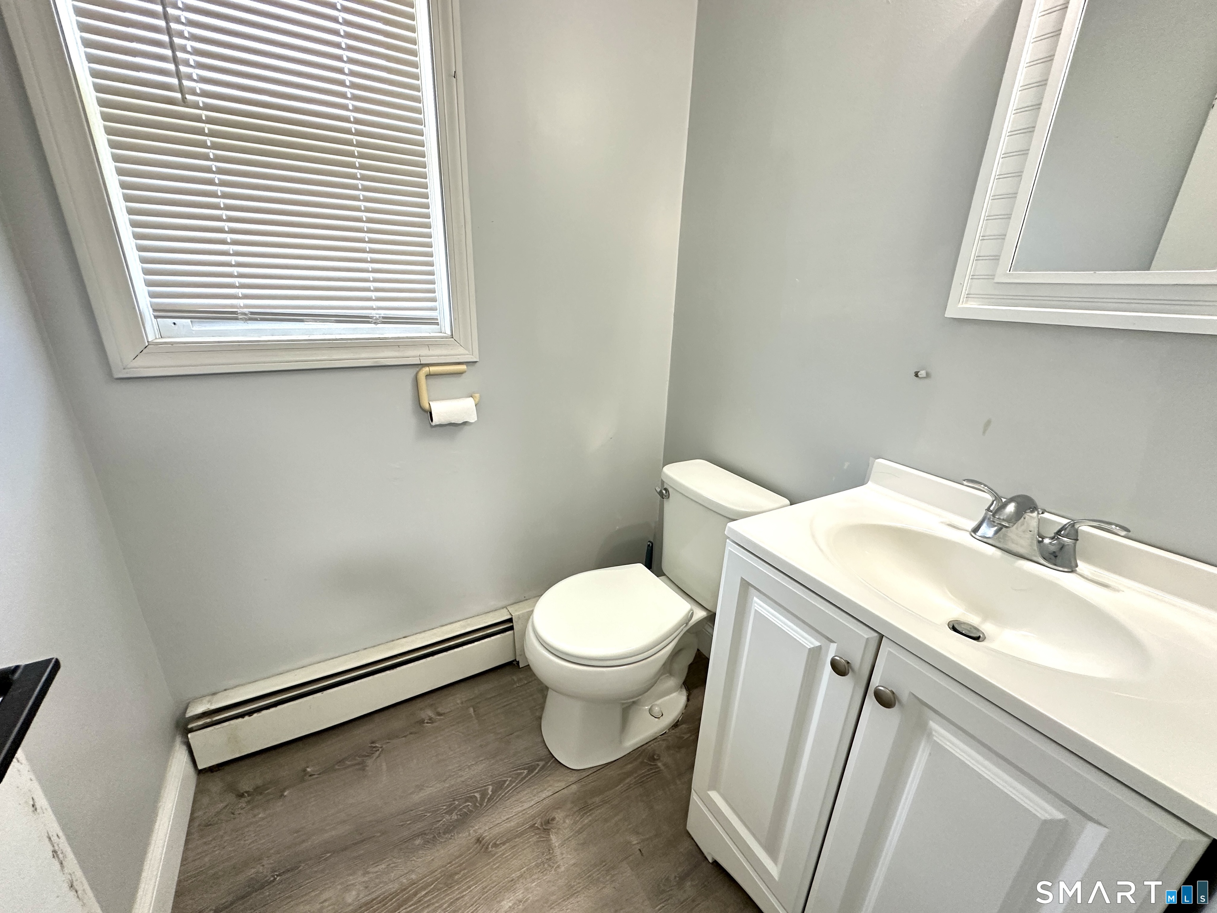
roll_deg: -1.9
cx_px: 608
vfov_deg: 85.7
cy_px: 456
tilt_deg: -19.7
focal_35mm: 14
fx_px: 492
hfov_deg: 102.1
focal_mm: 2.22
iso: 250
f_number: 2.2
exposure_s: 1/60
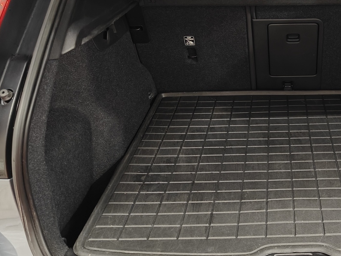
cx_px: 293
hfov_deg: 36.9
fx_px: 483
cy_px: 77
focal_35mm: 49
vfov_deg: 29.4
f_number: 1.8
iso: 125
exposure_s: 1/50
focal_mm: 5.59
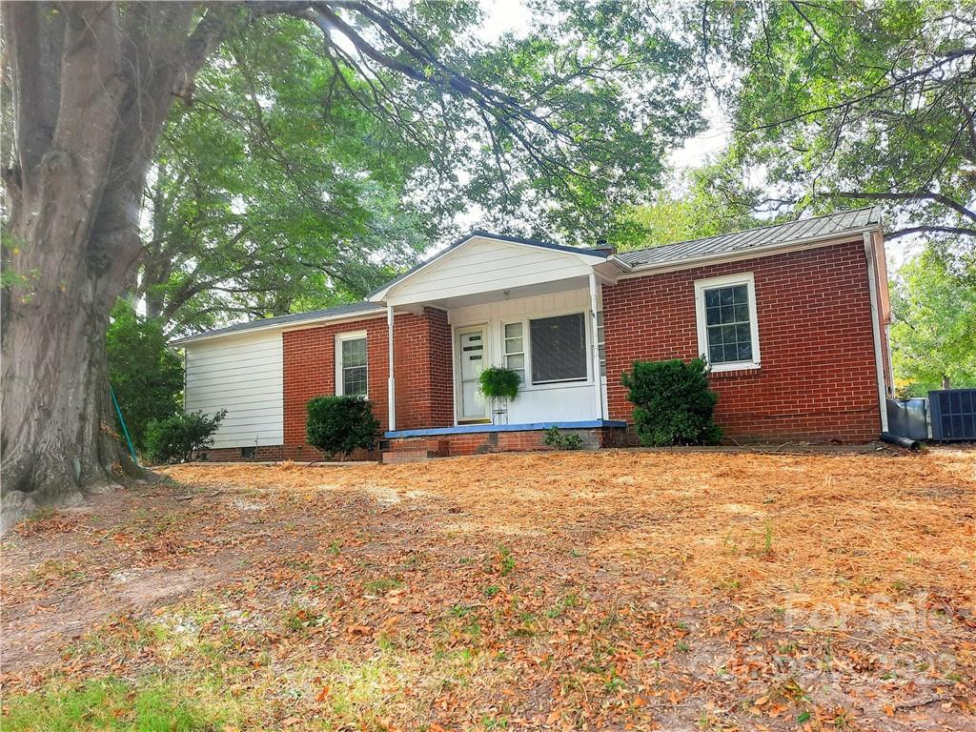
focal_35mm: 25
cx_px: 488
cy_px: 366
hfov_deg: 69.4
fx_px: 705
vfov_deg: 54.9
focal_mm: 4.6
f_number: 2
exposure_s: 1/120
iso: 32
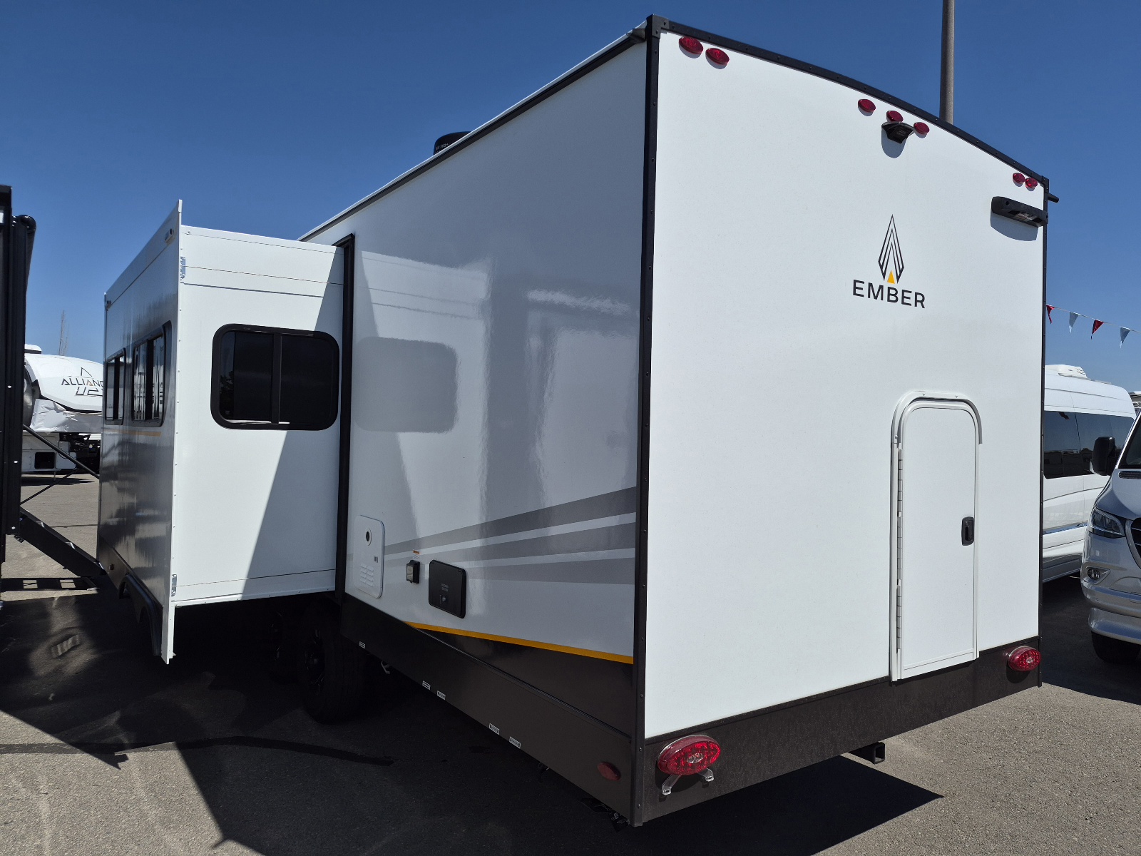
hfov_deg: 73.9
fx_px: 758
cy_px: 428
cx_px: 570
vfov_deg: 58.9
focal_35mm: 23
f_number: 1.8
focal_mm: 5.4
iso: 64
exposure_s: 1/10000
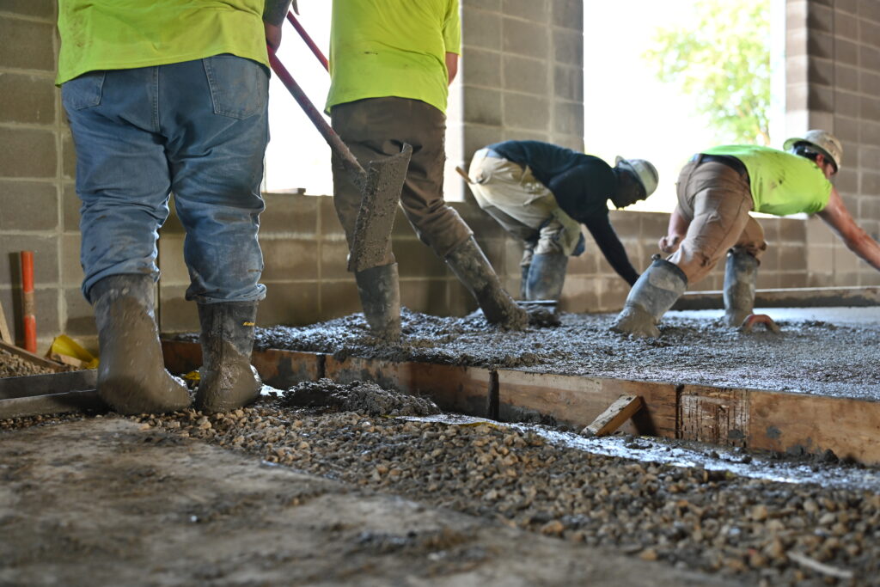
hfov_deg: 46.4
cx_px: 440
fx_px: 1027
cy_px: 294
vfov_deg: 31.9
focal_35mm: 42
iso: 450
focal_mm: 42
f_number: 2.8
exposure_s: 1/125
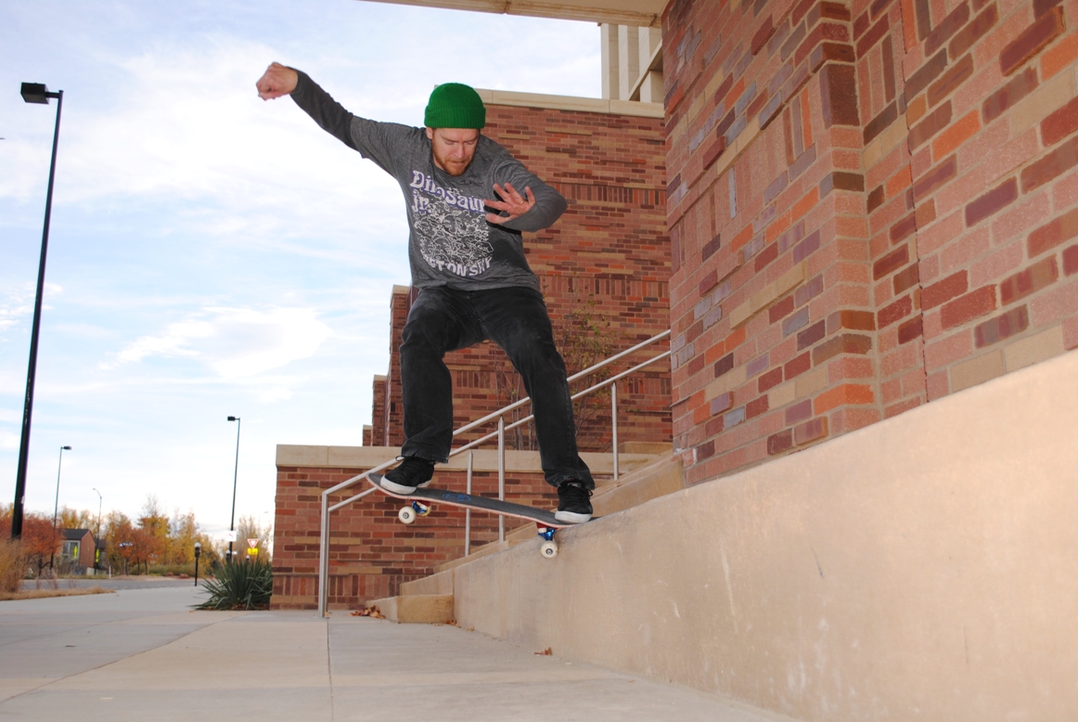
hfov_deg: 53.1
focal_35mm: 36
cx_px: 539
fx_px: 1079
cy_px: 361
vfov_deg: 37.0
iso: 100
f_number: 4
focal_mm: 24
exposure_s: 1/200
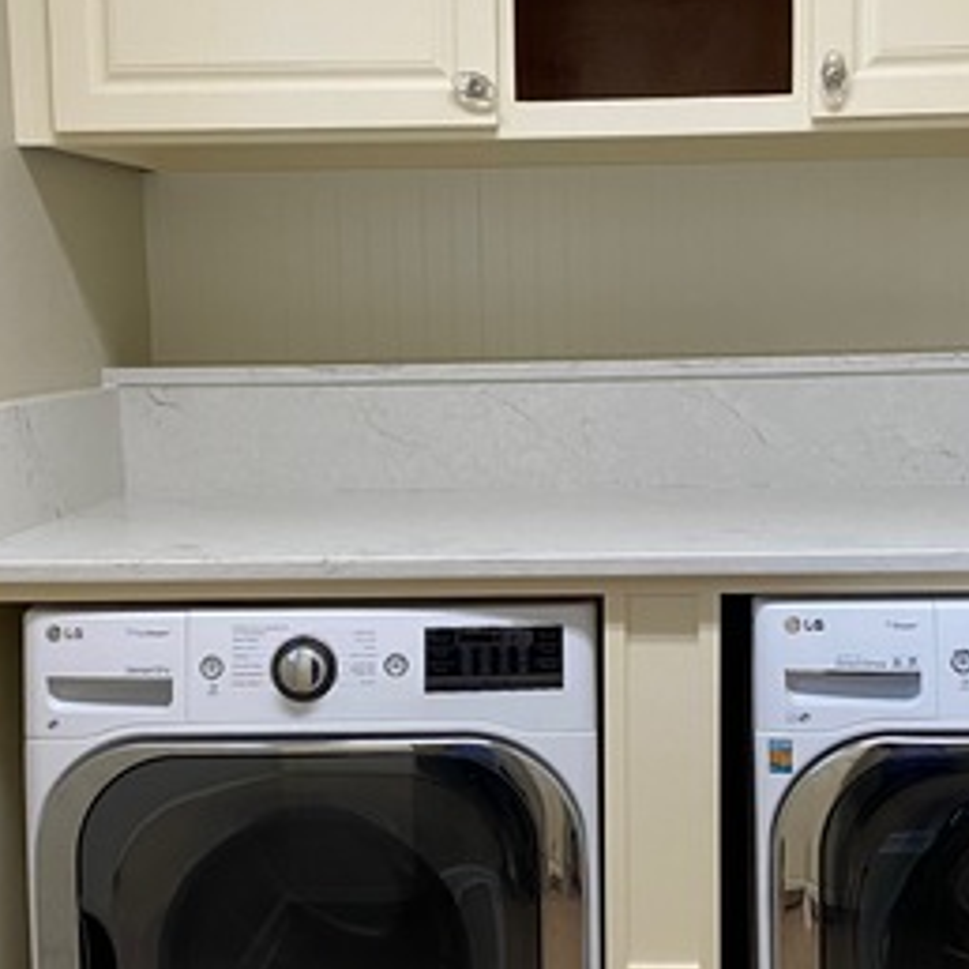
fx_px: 1805
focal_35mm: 57
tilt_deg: -4.2
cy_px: 518
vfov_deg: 30.0
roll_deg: +0.8
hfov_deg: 30.0
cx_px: 560
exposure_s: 1/60
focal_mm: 4.25
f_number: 1.8
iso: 160
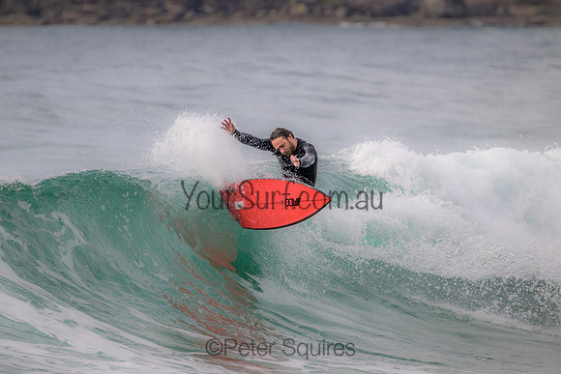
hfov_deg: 2.6
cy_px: 187
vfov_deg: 1.7
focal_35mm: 800
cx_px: 280
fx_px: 12469
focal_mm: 800
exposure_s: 1/2000
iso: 1800
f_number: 11
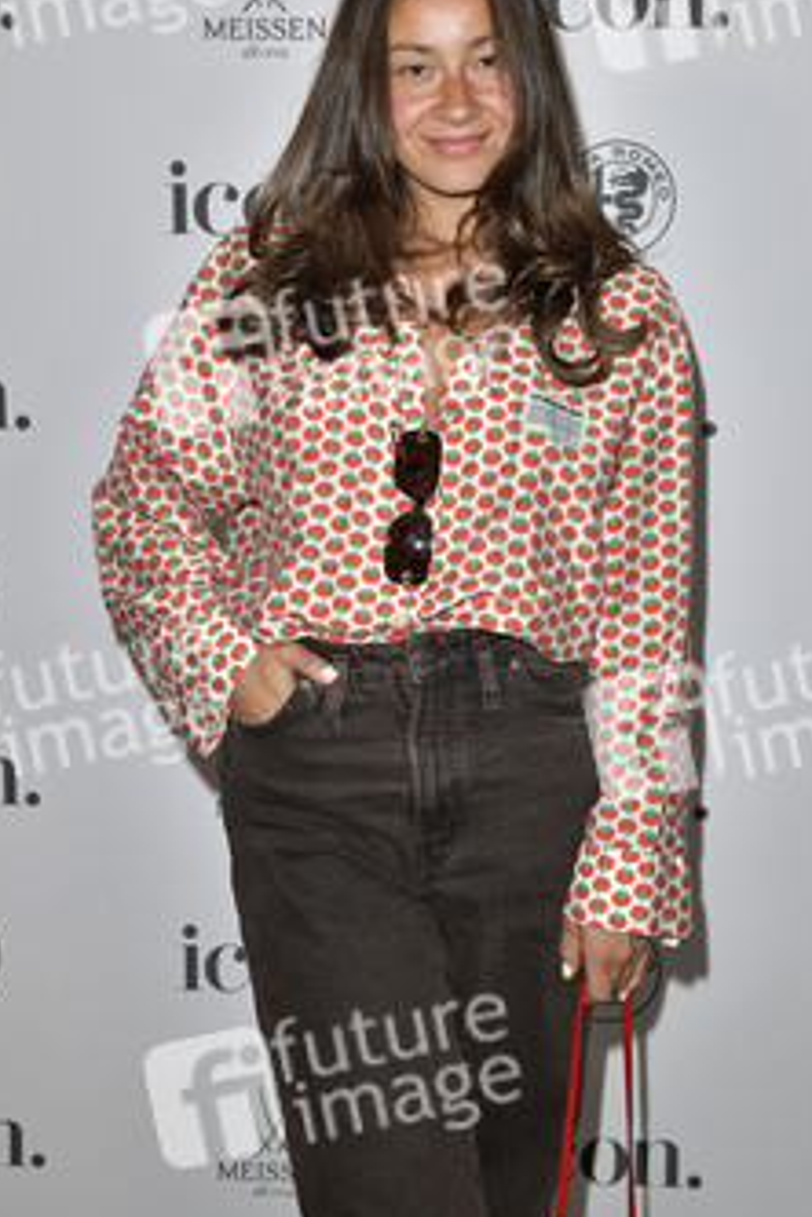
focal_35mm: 60
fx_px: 2030
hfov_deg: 22.6
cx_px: 439
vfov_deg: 33.4
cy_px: 534
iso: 1250
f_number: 6.3
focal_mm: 50
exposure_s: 1/200
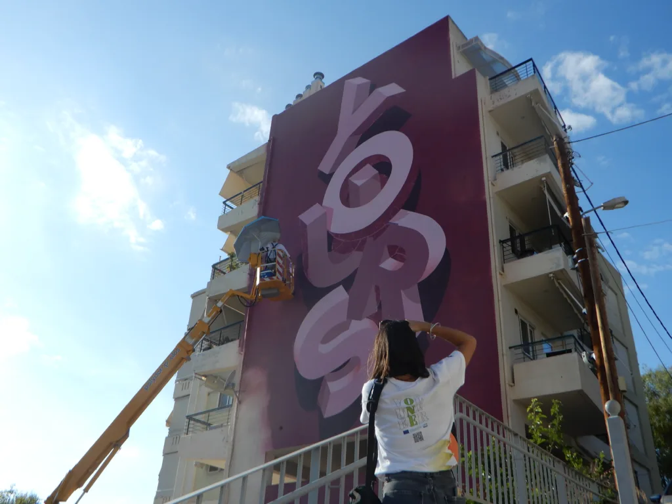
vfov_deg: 40.7
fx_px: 679
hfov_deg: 52.6
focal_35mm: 35
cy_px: 252
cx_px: 336
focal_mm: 6.2
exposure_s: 1/1000
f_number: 4
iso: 80
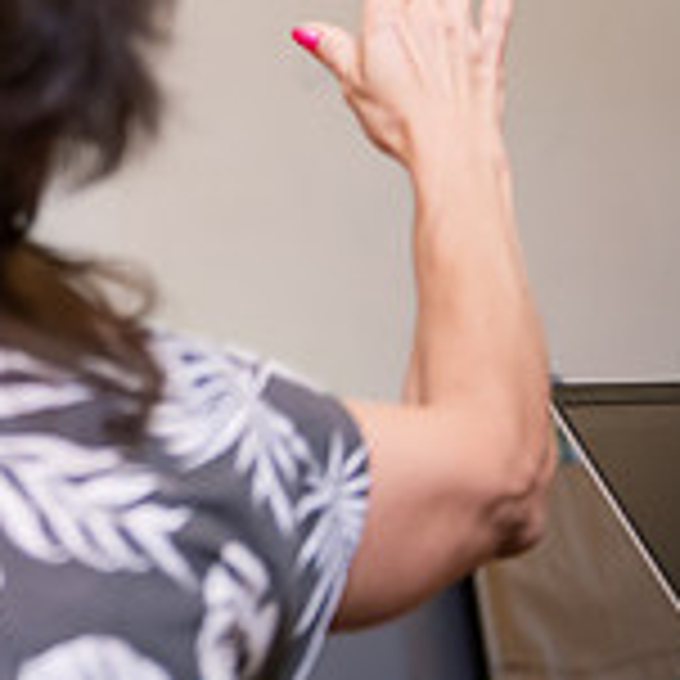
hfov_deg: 9.8
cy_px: -110
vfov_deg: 10.1
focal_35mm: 170
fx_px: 3778
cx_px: -545
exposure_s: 1/200
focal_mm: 52
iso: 800
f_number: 2.8
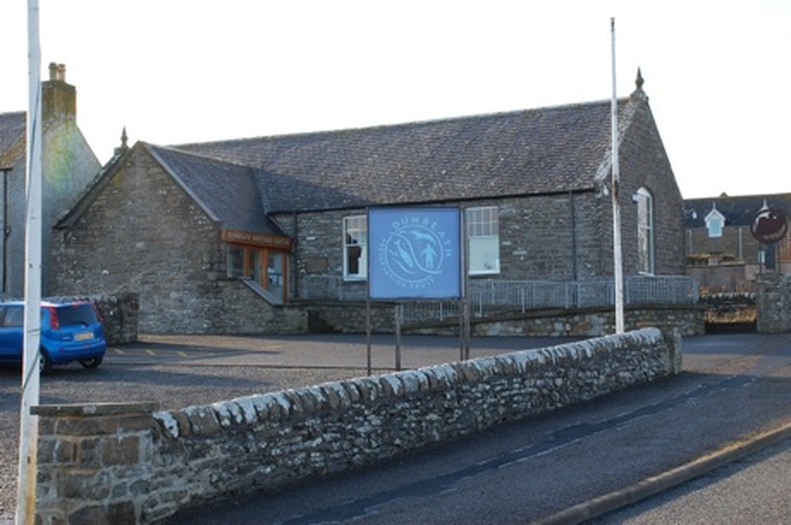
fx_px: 1448
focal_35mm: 66
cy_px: 262
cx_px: 396
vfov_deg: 20.5
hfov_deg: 30.6
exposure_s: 1/160
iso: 200
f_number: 6.3
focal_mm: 44
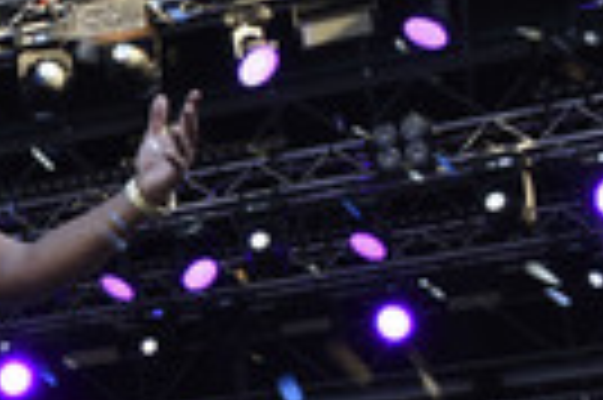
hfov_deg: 16.7
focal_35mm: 111
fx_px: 1857
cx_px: -317
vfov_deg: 12.2
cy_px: 413
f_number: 10
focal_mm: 22
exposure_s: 1/80
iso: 720
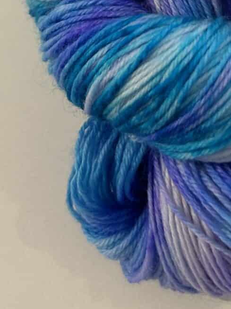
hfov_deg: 14.5
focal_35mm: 102
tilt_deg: -69.9
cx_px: 140
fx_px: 908
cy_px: -109
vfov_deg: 17.8
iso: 100
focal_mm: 5.7
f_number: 1.5
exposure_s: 1/100
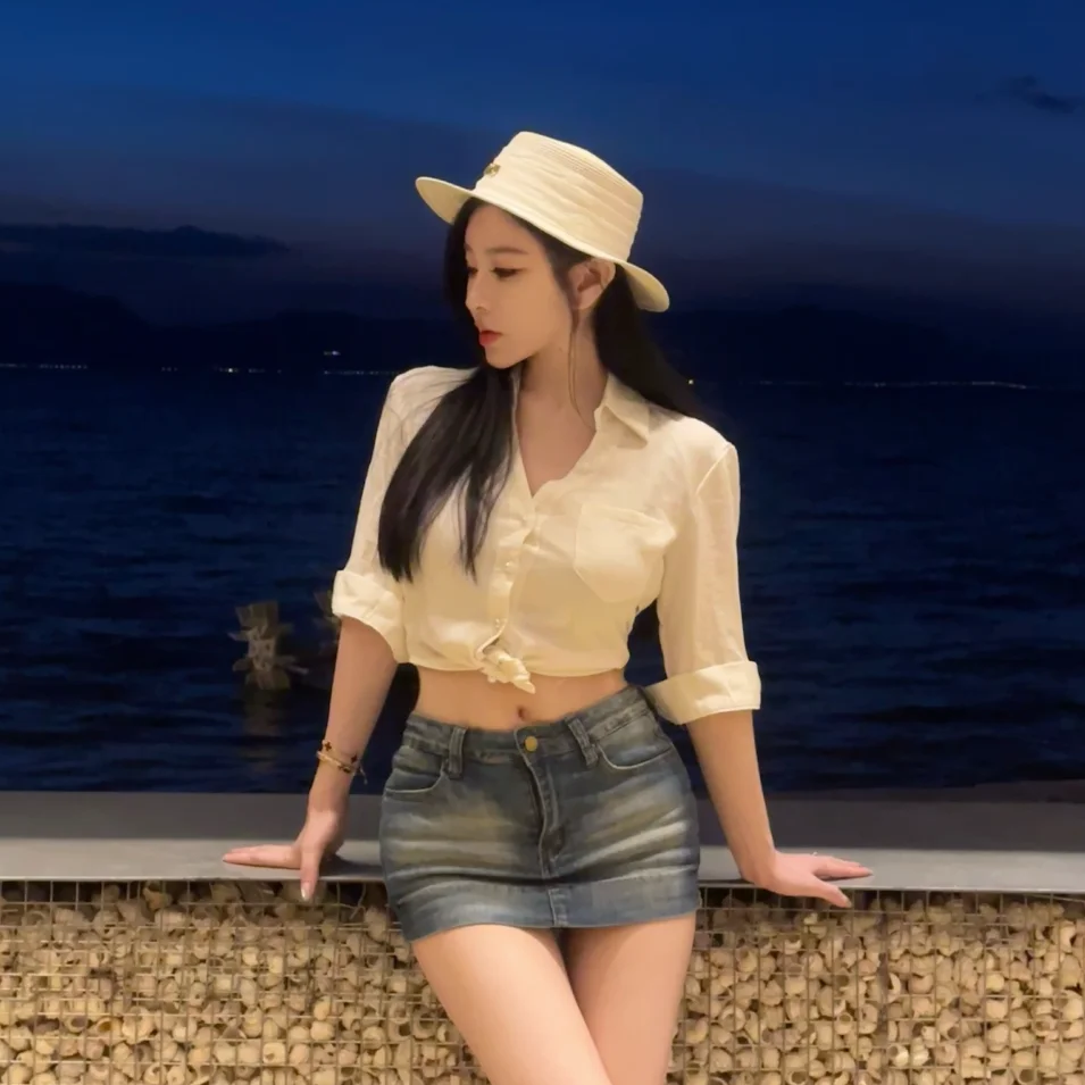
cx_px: 577
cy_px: 517
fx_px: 2270
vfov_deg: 26.9
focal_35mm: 64
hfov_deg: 26.9
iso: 160
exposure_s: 1/7
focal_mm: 6.86
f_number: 1.78
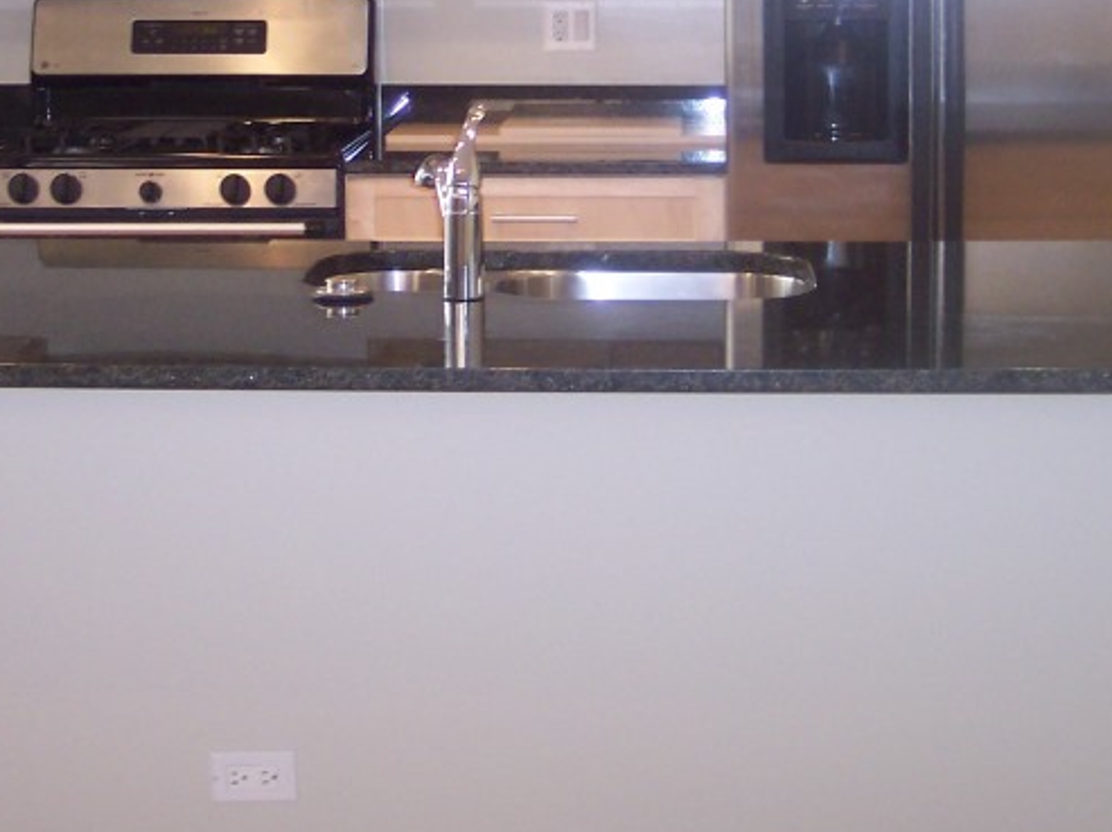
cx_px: 550
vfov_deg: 18.3
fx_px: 2536
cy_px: 60
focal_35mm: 79
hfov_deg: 24.7
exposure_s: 1/30
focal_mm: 8
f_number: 2.8
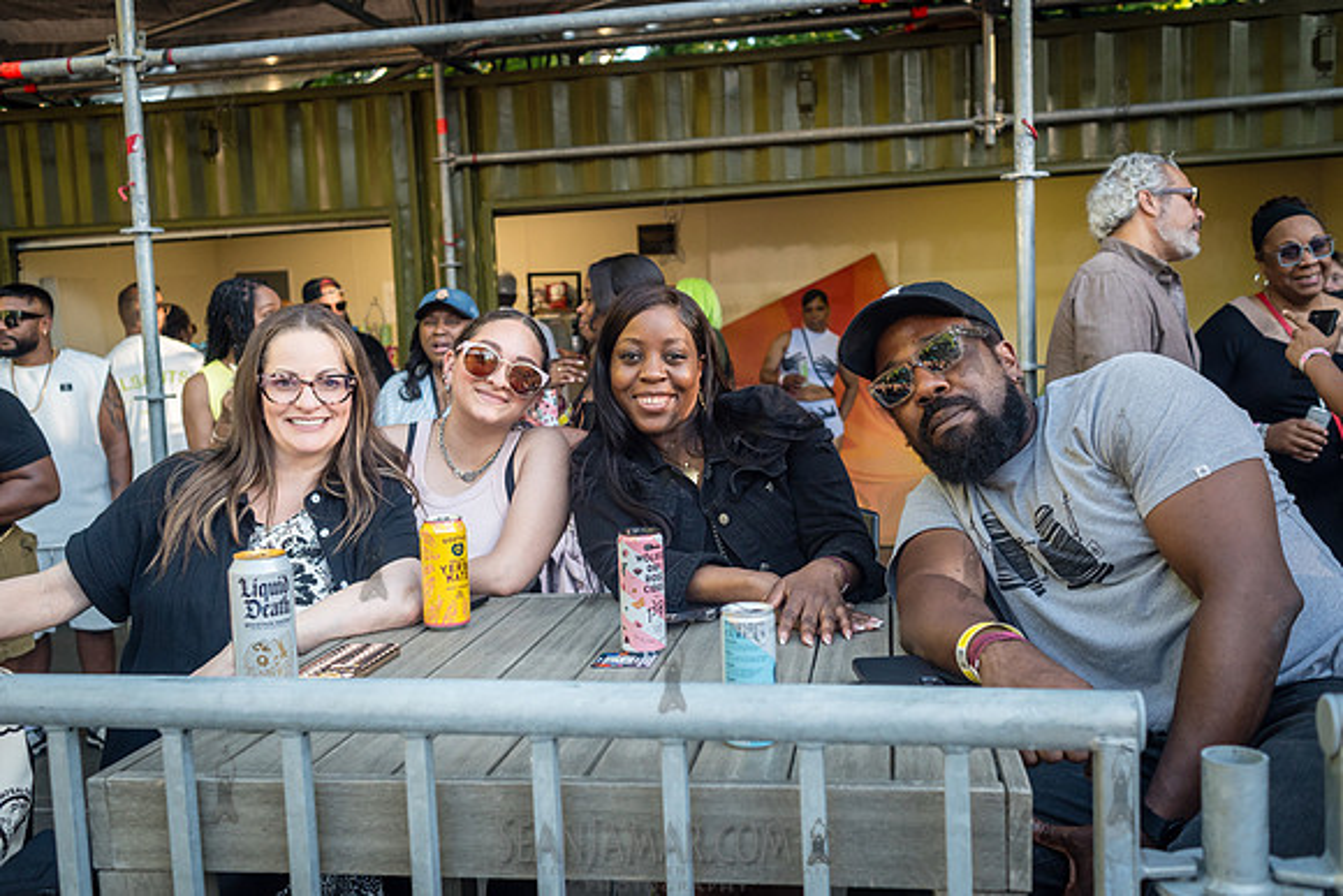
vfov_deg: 37.9
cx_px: 672
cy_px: 448
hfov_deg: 54.4
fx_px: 1306
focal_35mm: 35
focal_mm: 35
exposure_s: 1/500
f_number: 4
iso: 1000
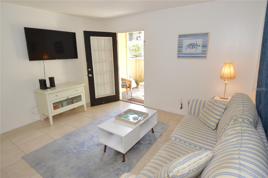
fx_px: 134
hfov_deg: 90.1
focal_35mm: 18
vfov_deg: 67.3
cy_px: 89
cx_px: 134
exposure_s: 1/100
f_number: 5
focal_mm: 12
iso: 400
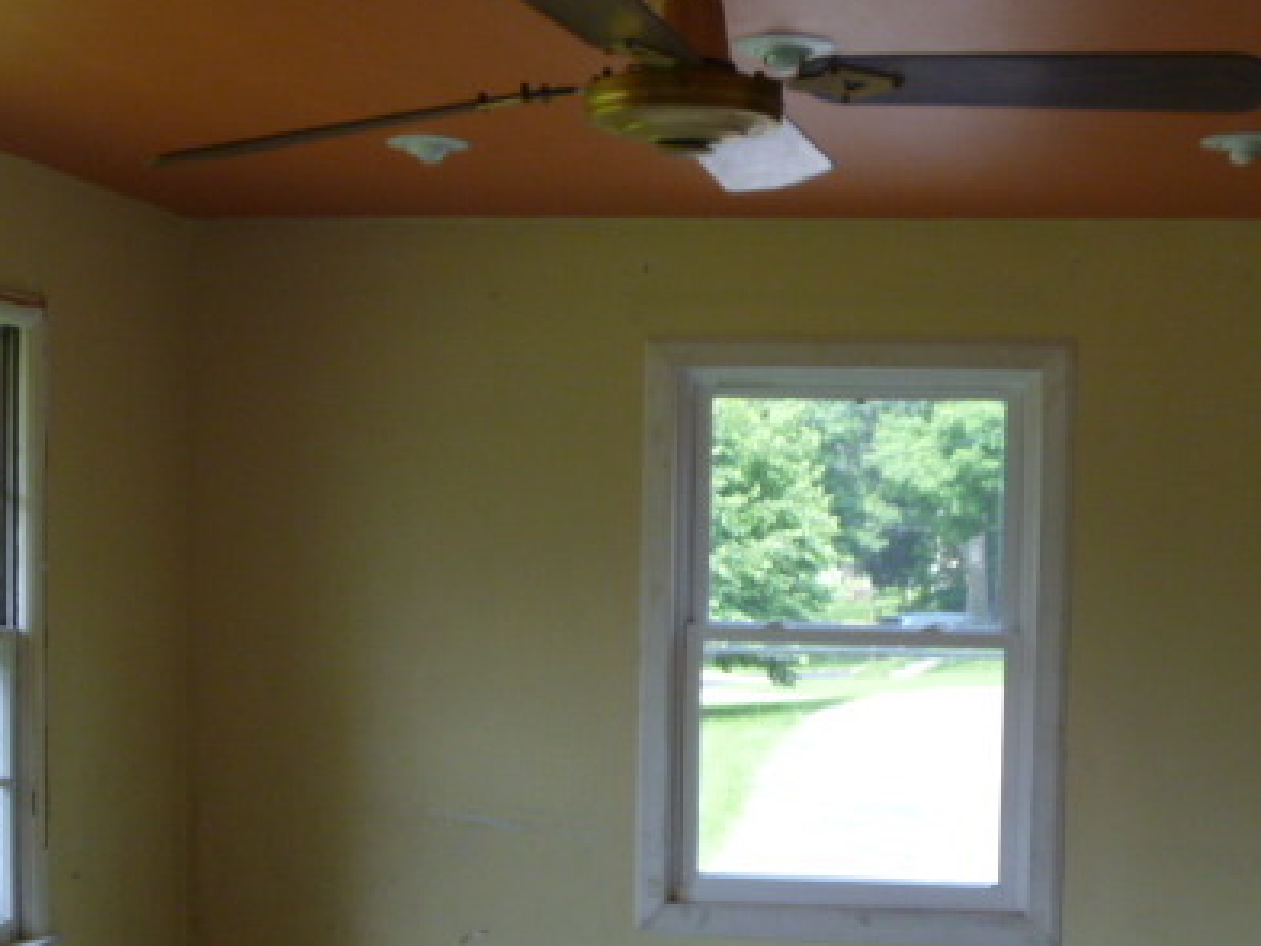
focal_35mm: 57
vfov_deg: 25.5
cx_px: 751
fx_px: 2077
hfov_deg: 33.7
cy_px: 673
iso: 160
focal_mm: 6.3
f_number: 3.5
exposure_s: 1/80
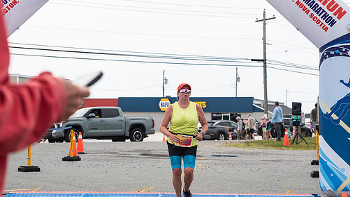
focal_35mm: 82
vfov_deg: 14.7
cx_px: 182
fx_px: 761
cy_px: 101
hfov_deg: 25.9
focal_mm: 56
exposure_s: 1/3200
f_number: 4
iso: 800
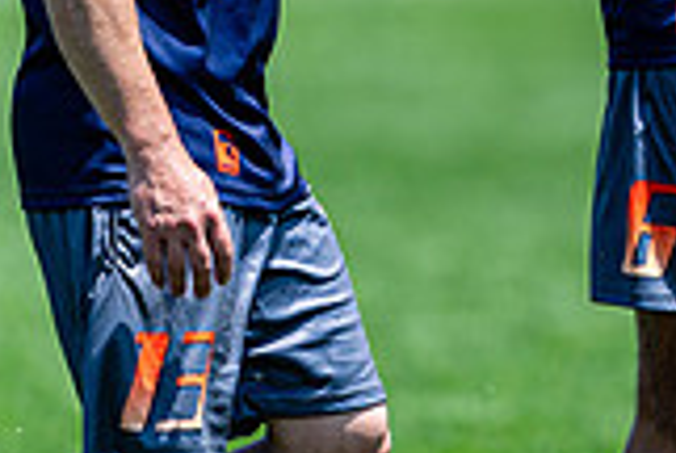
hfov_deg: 1.4
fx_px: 27033
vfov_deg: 1.0
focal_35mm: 1437
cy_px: -82
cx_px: 705
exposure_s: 1/1000
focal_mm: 400
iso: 100
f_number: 2.8
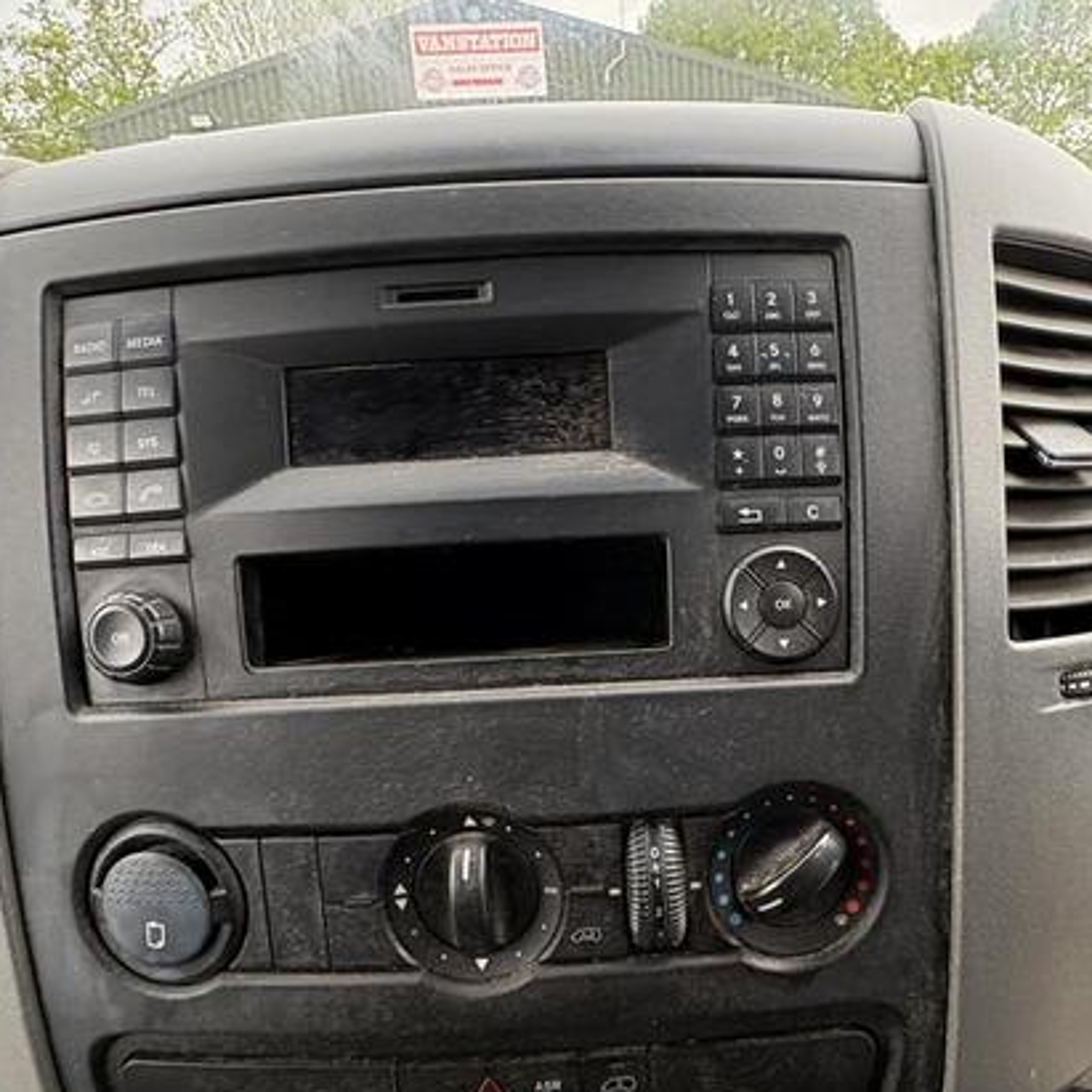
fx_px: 964
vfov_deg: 58.6
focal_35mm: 27
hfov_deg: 58.5
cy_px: 656
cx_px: 670
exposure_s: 1/99
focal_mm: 2.22
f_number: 2.2
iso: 160
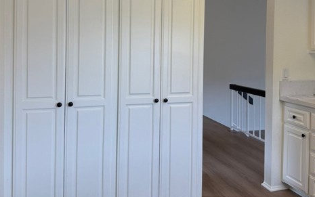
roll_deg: -1.6
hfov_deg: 55.3
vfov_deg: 35.7
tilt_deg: -1.5
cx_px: 161
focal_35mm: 35
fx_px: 301
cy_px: 54
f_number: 1.78
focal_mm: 6.76
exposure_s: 1/227
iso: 100
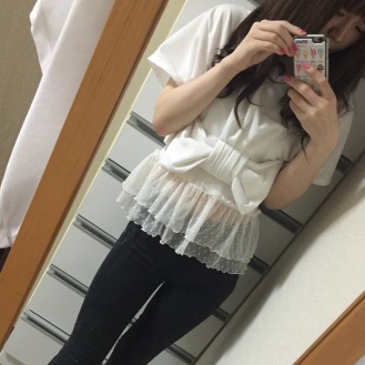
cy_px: 260
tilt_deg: -33.3
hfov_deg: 42.8
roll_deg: -33.2
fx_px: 465
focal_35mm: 39
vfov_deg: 41.9
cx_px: 161
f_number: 2.2
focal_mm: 4.15
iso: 250
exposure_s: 1/24
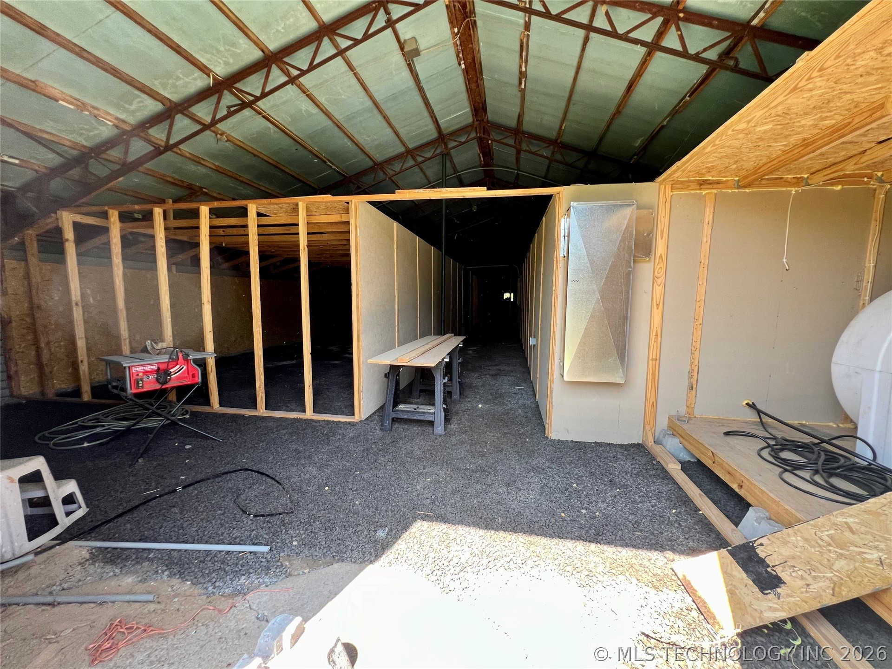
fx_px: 335
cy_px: 334
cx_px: 446
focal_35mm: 13
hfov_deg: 106.2
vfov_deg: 89.9
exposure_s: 1/99
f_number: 1.8
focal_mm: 1.57
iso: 100
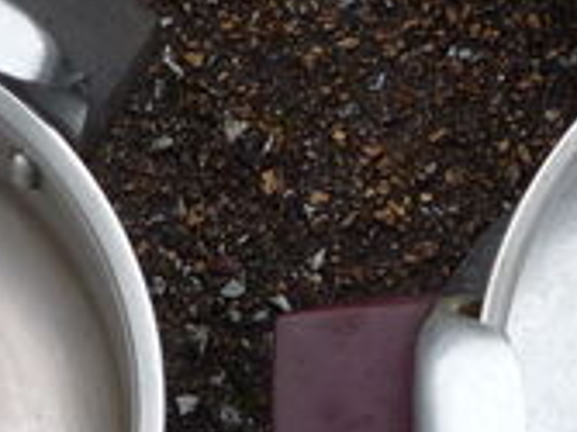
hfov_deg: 10.8
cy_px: 273
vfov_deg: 8.2
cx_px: -152
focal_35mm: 180
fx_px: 2998
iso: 100
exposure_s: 1/100
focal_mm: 5.2
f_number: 3.5
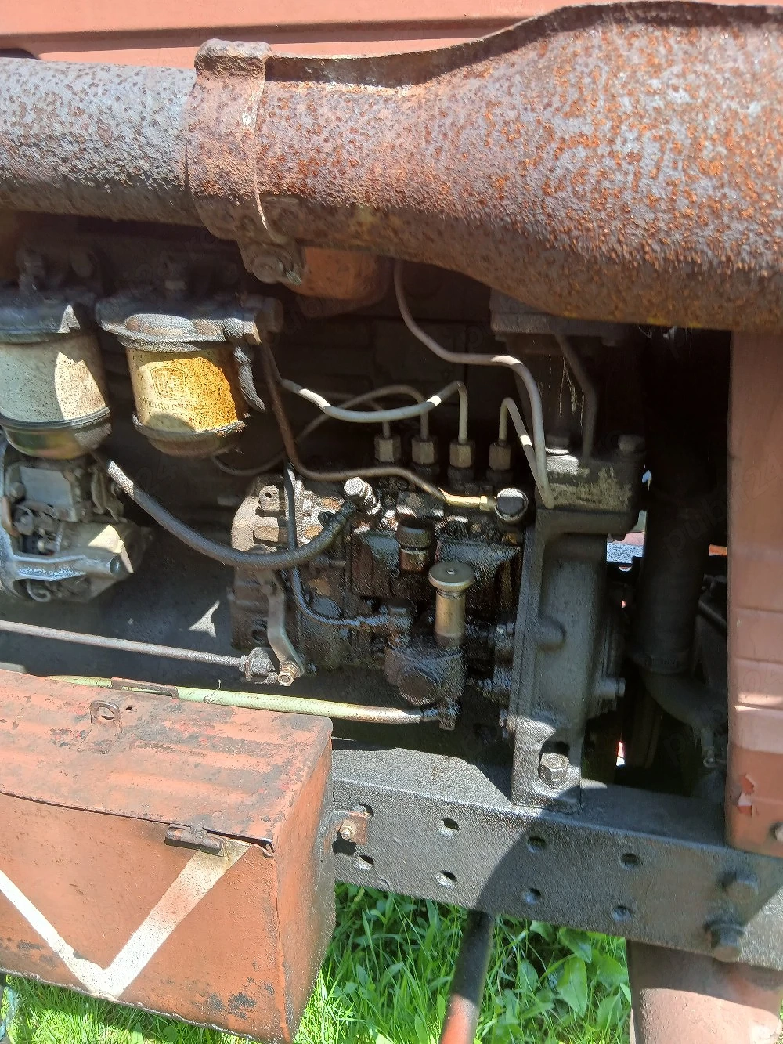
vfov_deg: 67.3
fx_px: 784
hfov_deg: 53.1
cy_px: 522
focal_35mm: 26
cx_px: 392
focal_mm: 3.98
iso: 32
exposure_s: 1/101
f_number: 1.8
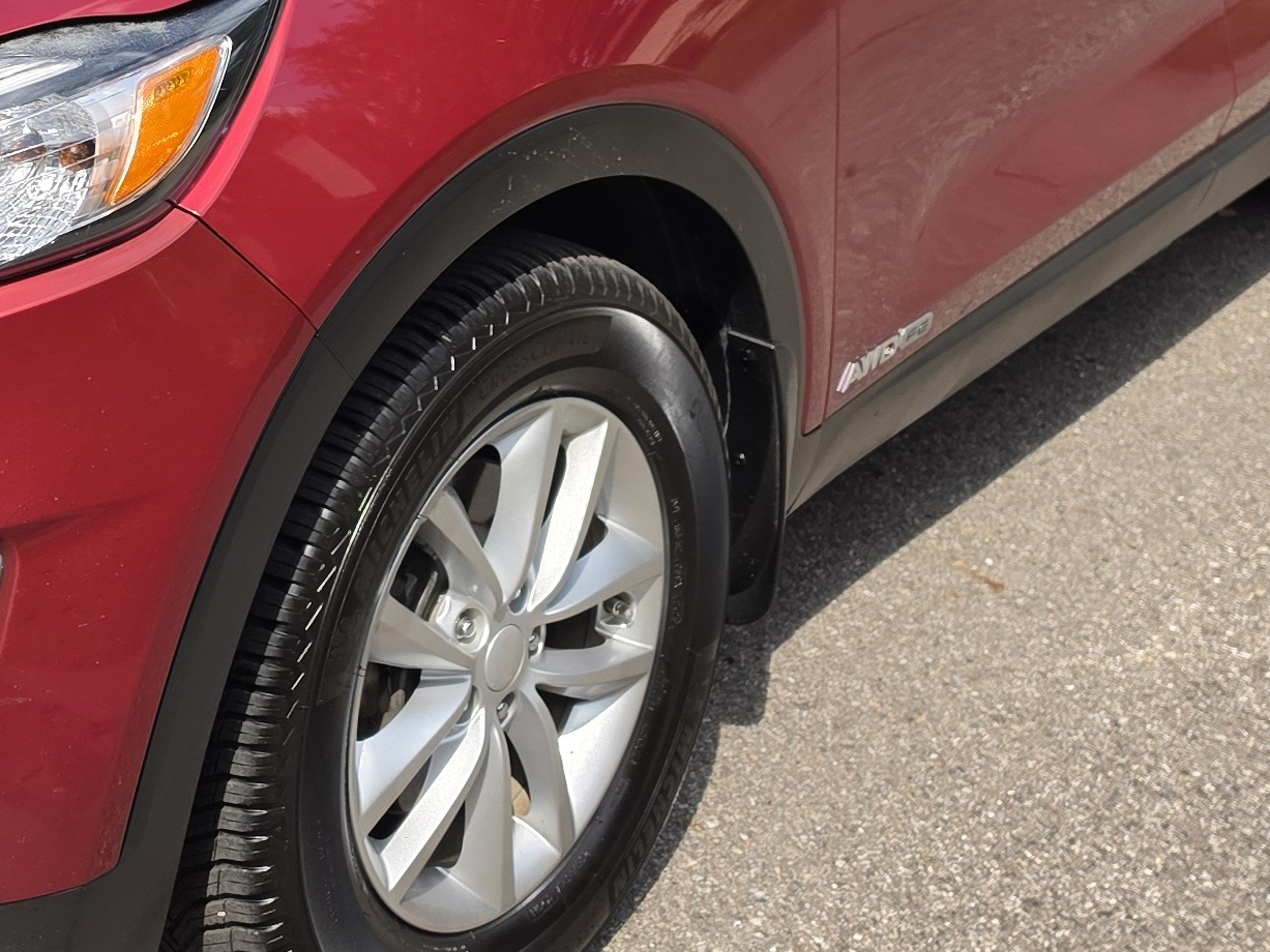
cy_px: -33
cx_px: 261
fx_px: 2751
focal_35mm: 75
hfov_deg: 25.6
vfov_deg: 19.0
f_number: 1.4
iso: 64
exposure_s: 1/4235
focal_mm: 6.5
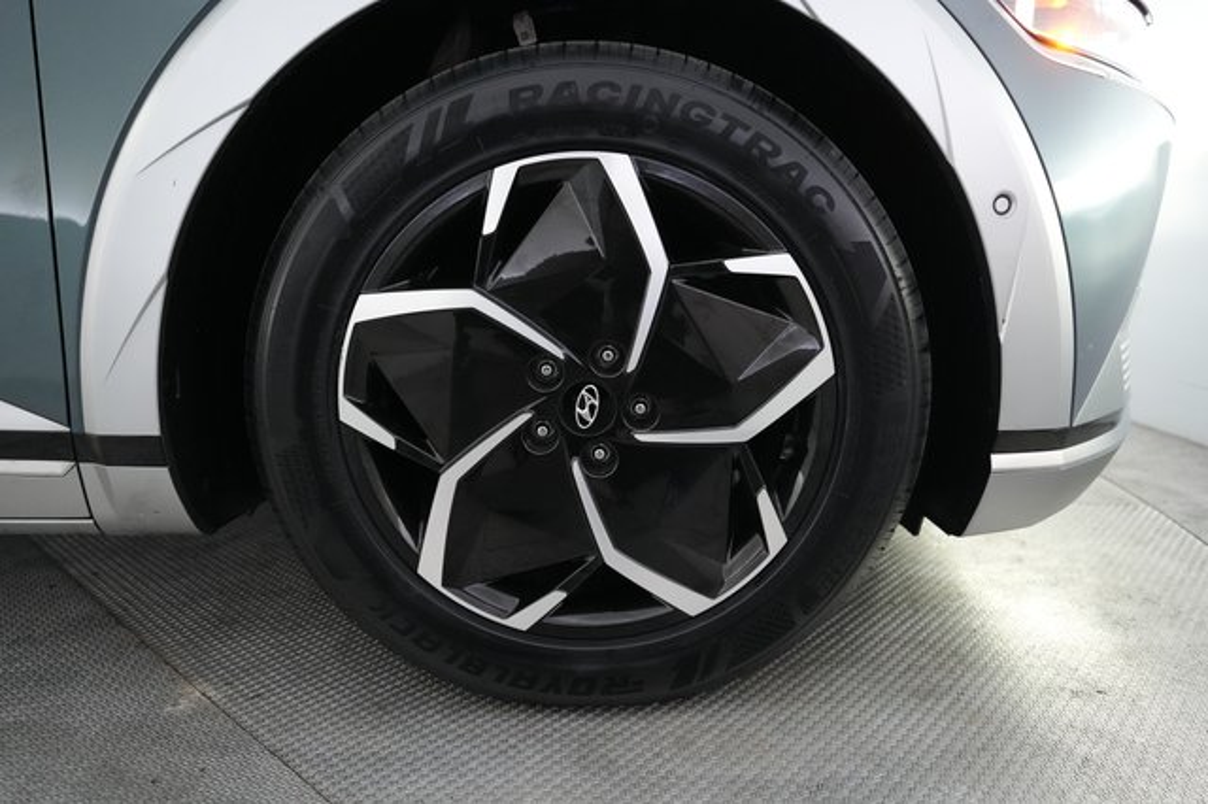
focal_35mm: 24
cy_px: 402
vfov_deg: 53.1
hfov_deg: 73.8
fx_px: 805
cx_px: 604
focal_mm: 24
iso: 5000
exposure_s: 1/160
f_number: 2.8
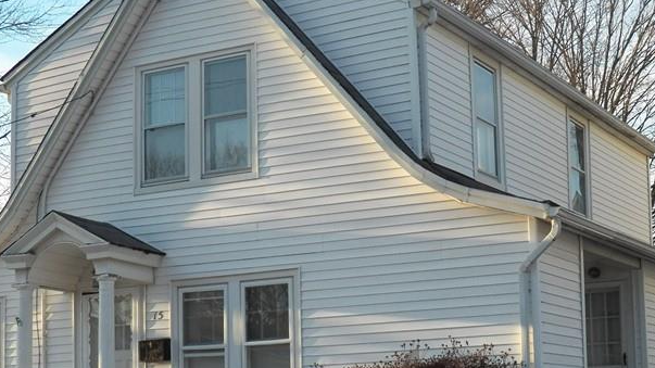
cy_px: 310
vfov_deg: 16.2
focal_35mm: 74
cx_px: 427
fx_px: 1285
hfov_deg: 28.4
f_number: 4
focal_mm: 7.1
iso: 125
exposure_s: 1/500
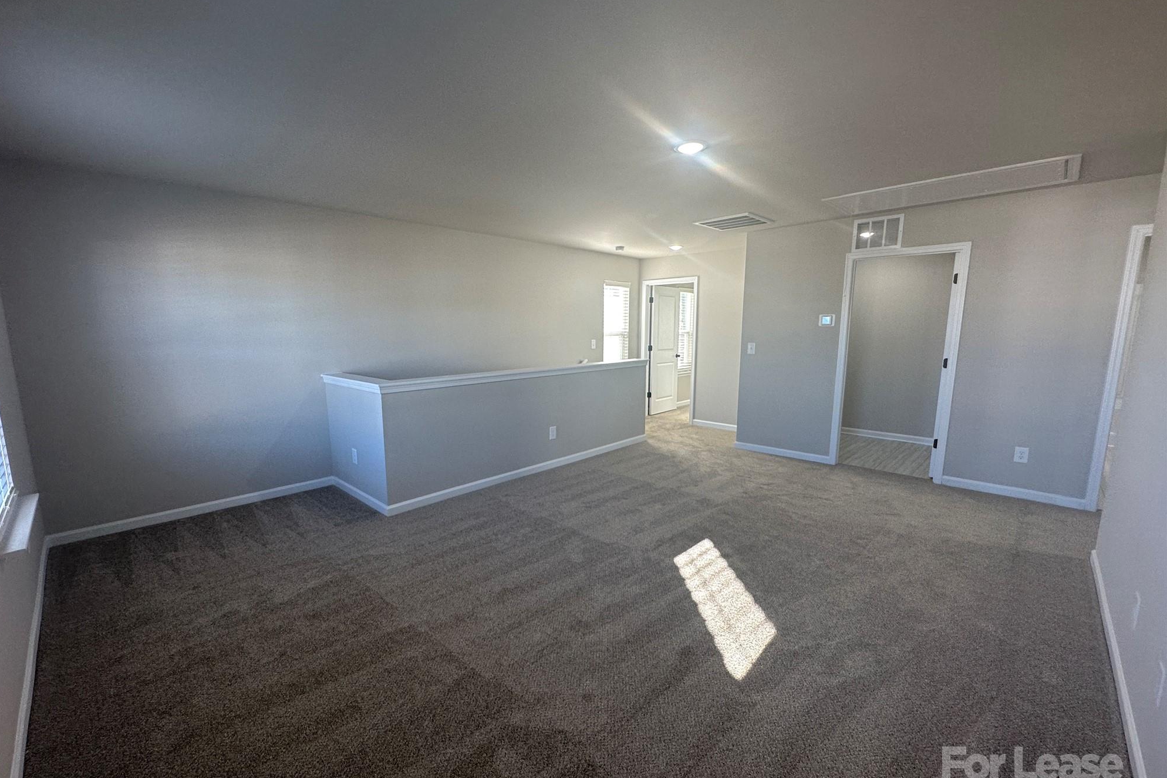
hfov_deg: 100.4
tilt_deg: -8.7
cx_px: 566
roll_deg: +0.3
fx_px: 486
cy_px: 406
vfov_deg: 77.3
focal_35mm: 15
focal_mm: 2.22
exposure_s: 1/120
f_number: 2.2
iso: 100
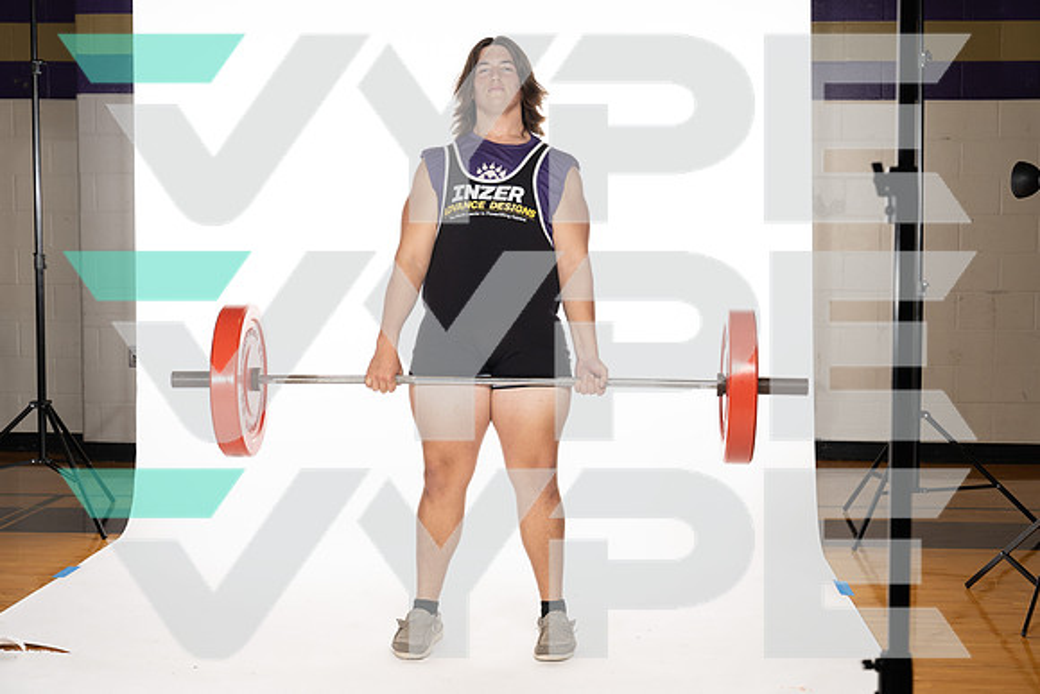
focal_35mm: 56
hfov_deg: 35.6
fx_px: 1618
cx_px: 520
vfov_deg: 24.2
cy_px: 347
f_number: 5.6
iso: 250
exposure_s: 1/250
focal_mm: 56
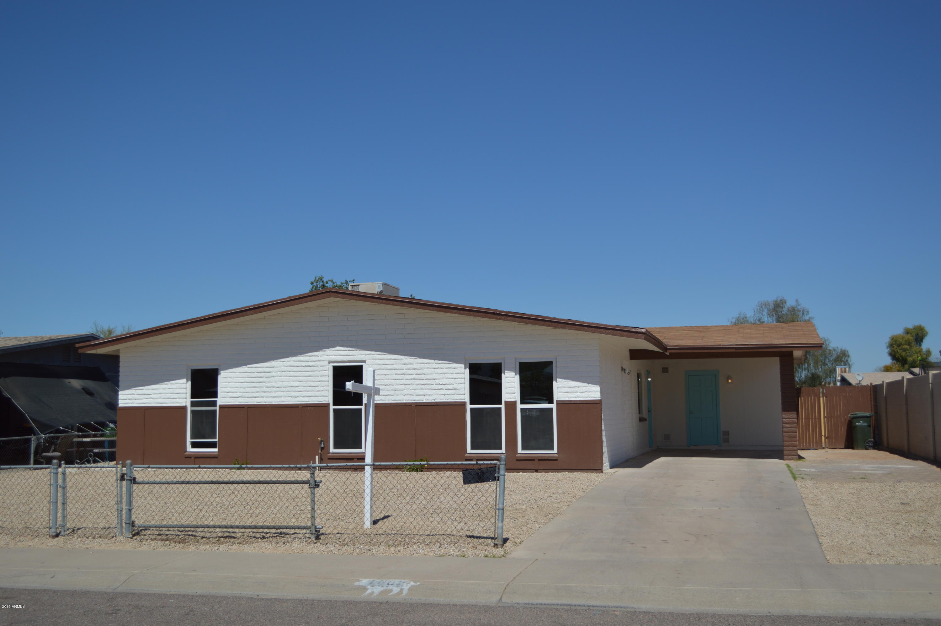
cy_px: 313
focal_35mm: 36
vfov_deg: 36.8
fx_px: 940
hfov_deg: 53.2
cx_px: 470
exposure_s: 1/2000
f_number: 4
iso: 100
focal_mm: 24
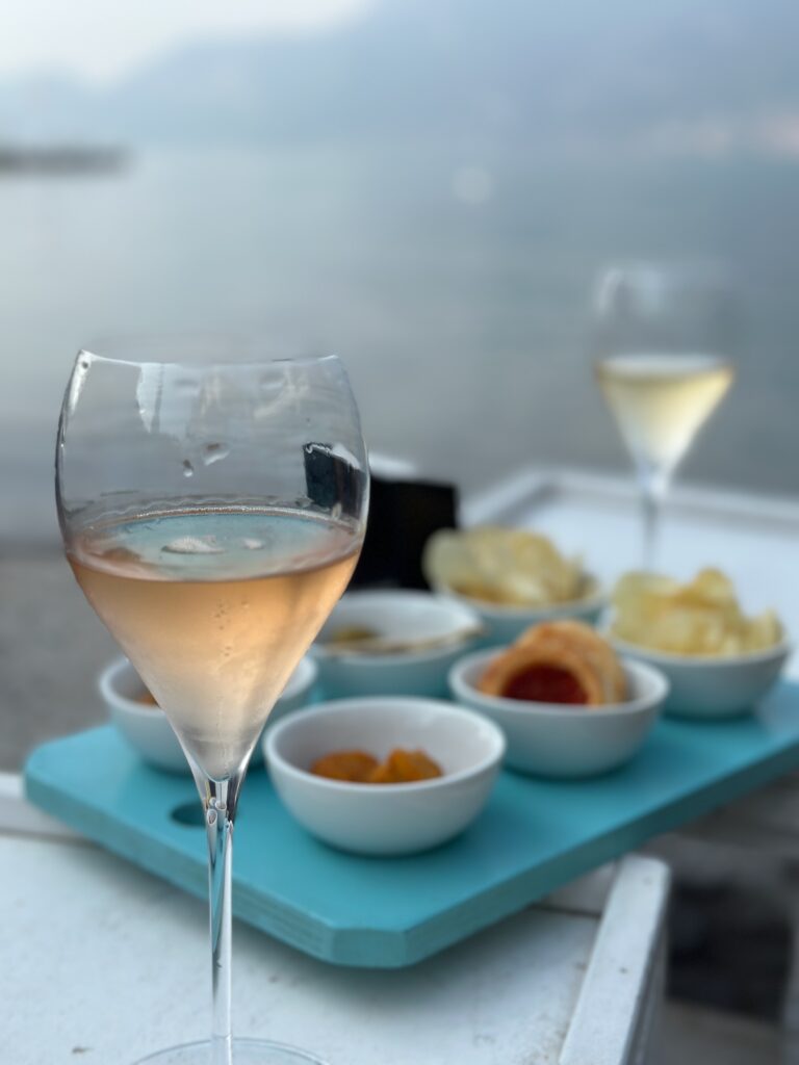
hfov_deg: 30.3
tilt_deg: -13.0
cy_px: 532
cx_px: 400
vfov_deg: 39.7
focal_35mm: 48
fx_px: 1477
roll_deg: +0.8
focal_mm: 6.86
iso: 80
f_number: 1.78
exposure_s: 1/4566
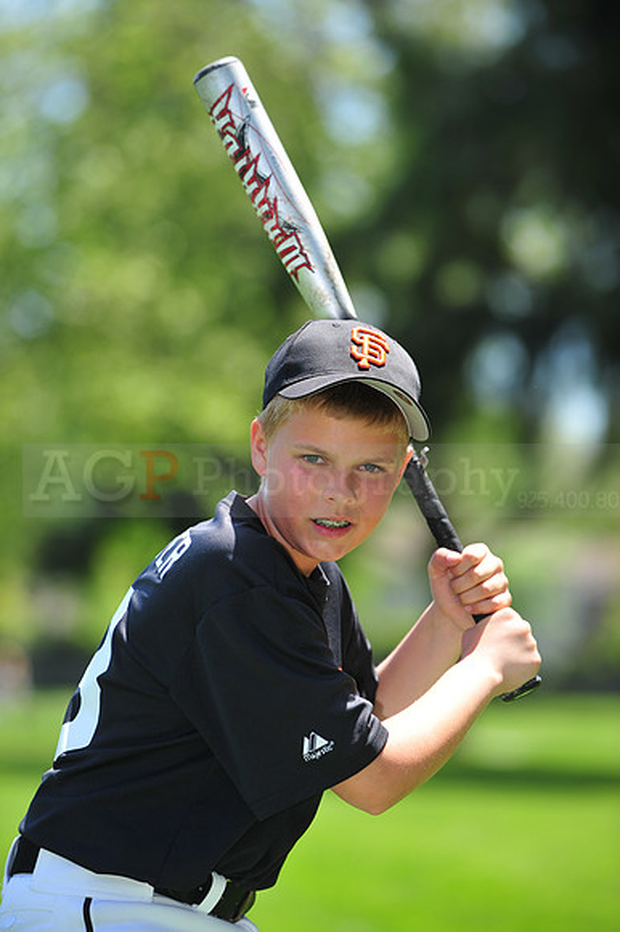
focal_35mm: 200
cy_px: 466
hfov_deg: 6.9
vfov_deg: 10.3
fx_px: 5172
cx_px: 310
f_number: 4.5
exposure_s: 1/640
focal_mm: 200
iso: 200
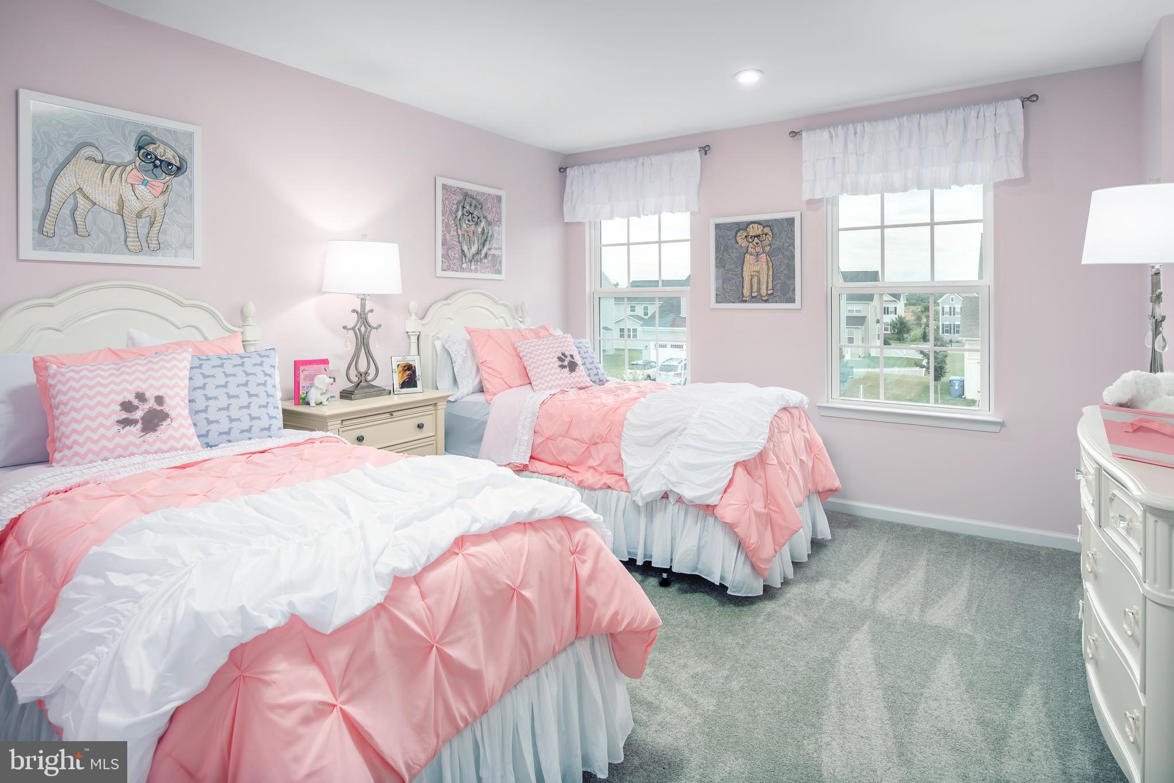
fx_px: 620
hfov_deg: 86.9
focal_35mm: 19
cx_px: 587
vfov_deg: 64.6
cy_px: 392
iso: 200
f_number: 9
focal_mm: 19
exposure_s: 1/250
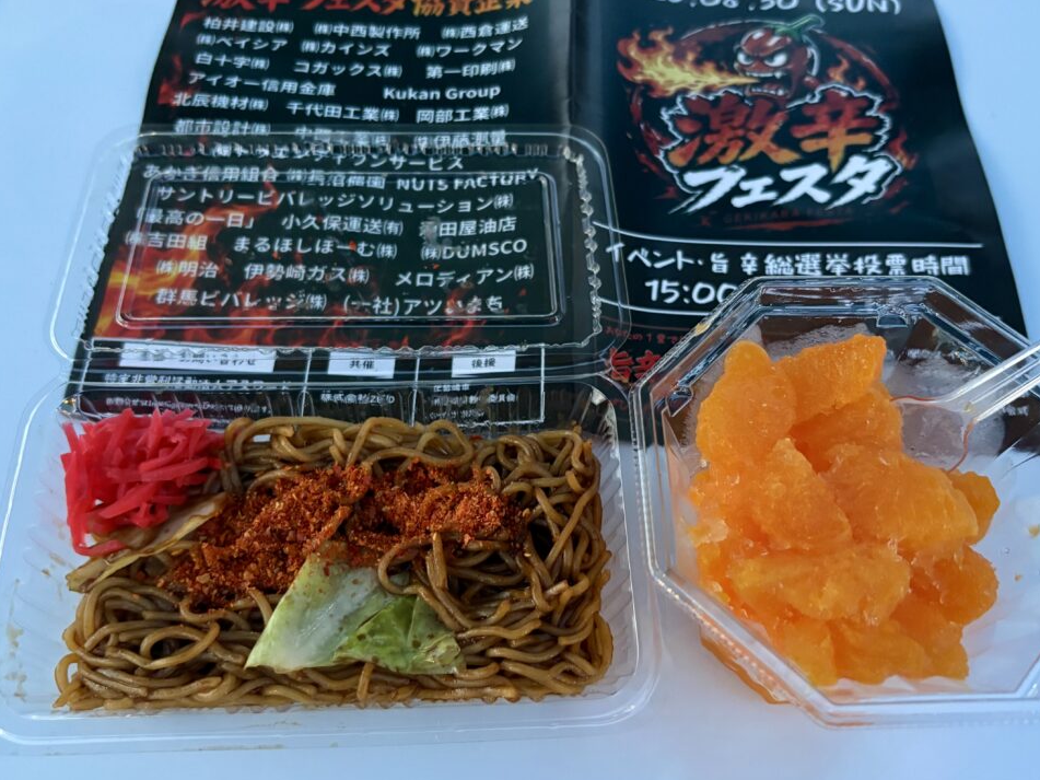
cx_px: 539
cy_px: 400
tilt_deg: -56.7
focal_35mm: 35
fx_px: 1051
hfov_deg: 52.6
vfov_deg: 40.7
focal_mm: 5.96
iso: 500
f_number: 1.6
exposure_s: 1/25
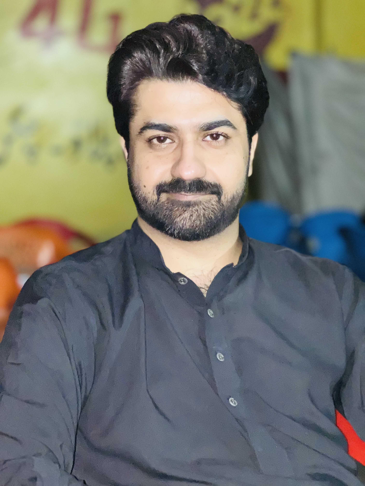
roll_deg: +1.8
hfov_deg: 19.1
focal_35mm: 77
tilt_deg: -2.1
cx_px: 182
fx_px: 1083
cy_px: 243
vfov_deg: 25.3
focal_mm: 9
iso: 1250
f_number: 2.8
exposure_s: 1/34
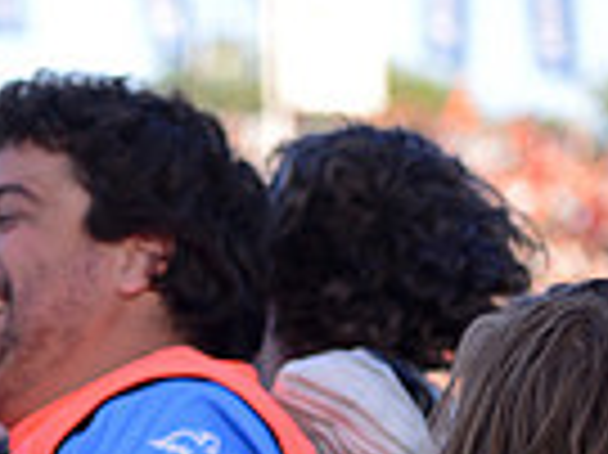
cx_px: -581
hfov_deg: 4.6
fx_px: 7388
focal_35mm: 421
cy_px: 852
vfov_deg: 3.5
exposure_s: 1/1250
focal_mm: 102
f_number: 2.8
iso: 640
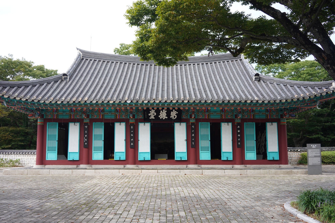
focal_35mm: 35
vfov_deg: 37.9
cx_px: 168
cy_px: 112
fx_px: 326
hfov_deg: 54.4
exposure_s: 1/100
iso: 200
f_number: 8
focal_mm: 35
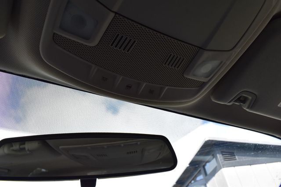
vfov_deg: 47.9
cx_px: 140
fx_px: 211
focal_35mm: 27
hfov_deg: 67.4
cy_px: 94
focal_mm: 18
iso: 400
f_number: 9
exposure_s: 1/160
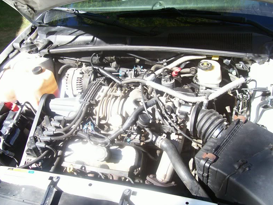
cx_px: 139
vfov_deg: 40.7
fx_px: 276
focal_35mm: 35
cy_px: 104
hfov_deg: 52.6
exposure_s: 1/309
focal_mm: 5.6
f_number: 2.7
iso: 80
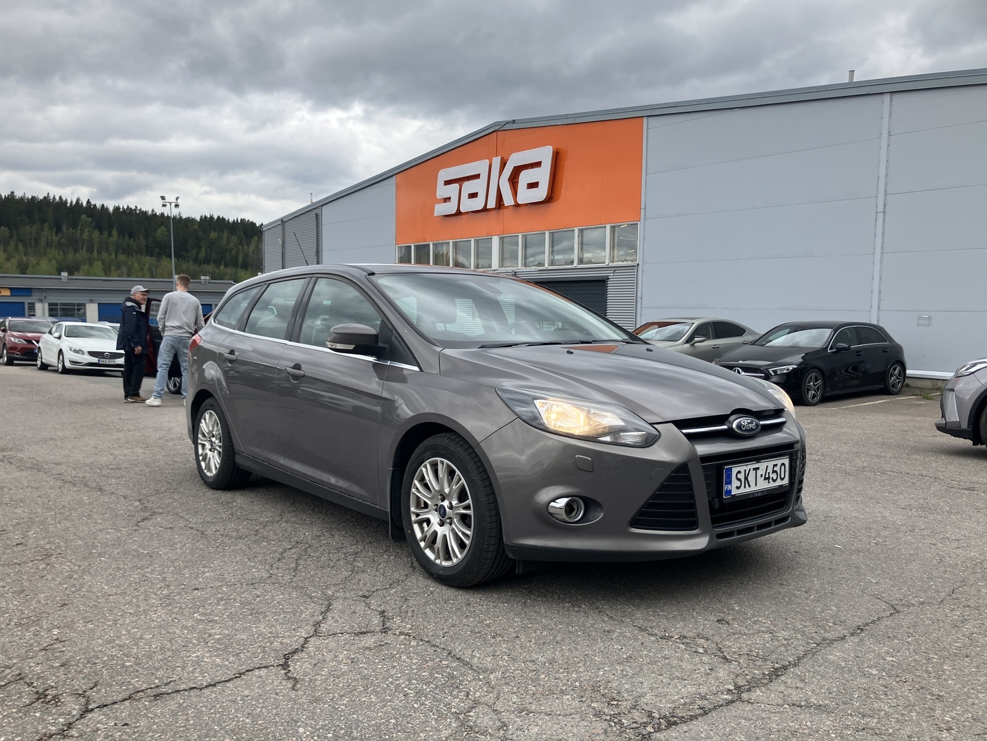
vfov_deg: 49.7
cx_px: 494
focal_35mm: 28
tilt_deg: -2.7
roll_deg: -0.4
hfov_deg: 63.4
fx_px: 798
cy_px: 370
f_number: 1.8
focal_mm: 3.99
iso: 32
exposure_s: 1/342
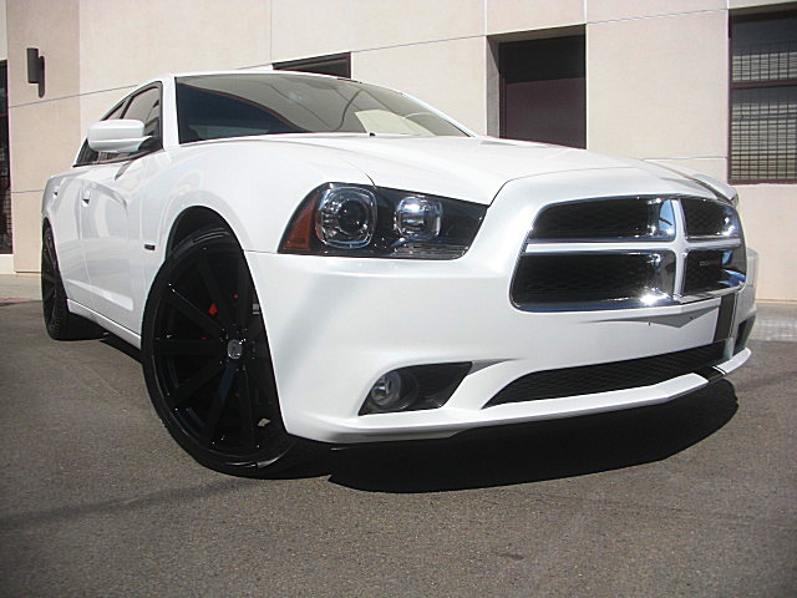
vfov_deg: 39.7
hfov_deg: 51.4
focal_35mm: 36
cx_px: 398
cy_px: 299
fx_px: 829
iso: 50
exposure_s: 1/250
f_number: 7.9
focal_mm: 6.3
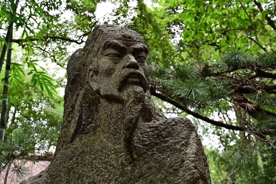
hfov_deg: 46.4
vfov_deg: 31.9
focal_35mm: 42
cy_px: 92
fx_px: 322
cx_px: 138
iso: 200
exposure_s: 1/20
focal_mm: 42
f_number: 8
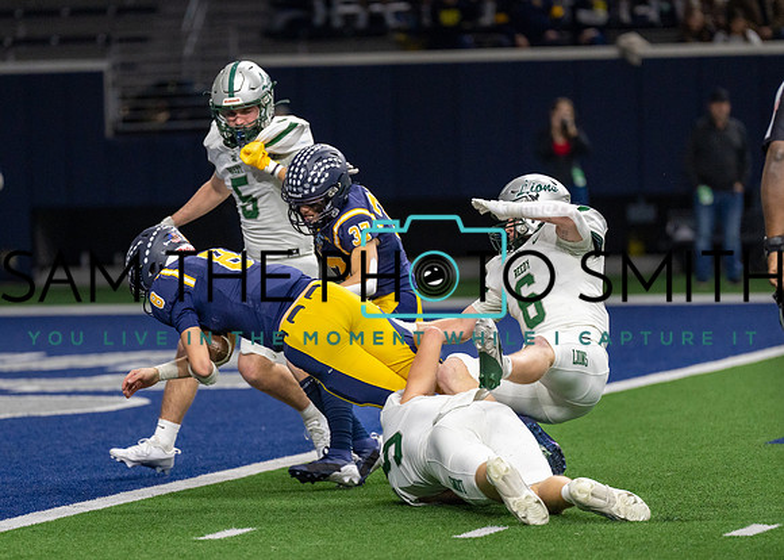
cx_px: 331
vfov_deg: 5.0
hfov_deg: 7.0
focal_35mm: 286
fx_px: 6375
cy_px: 323
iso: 2000
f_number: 2.8
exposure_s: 1/1000
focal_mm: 200
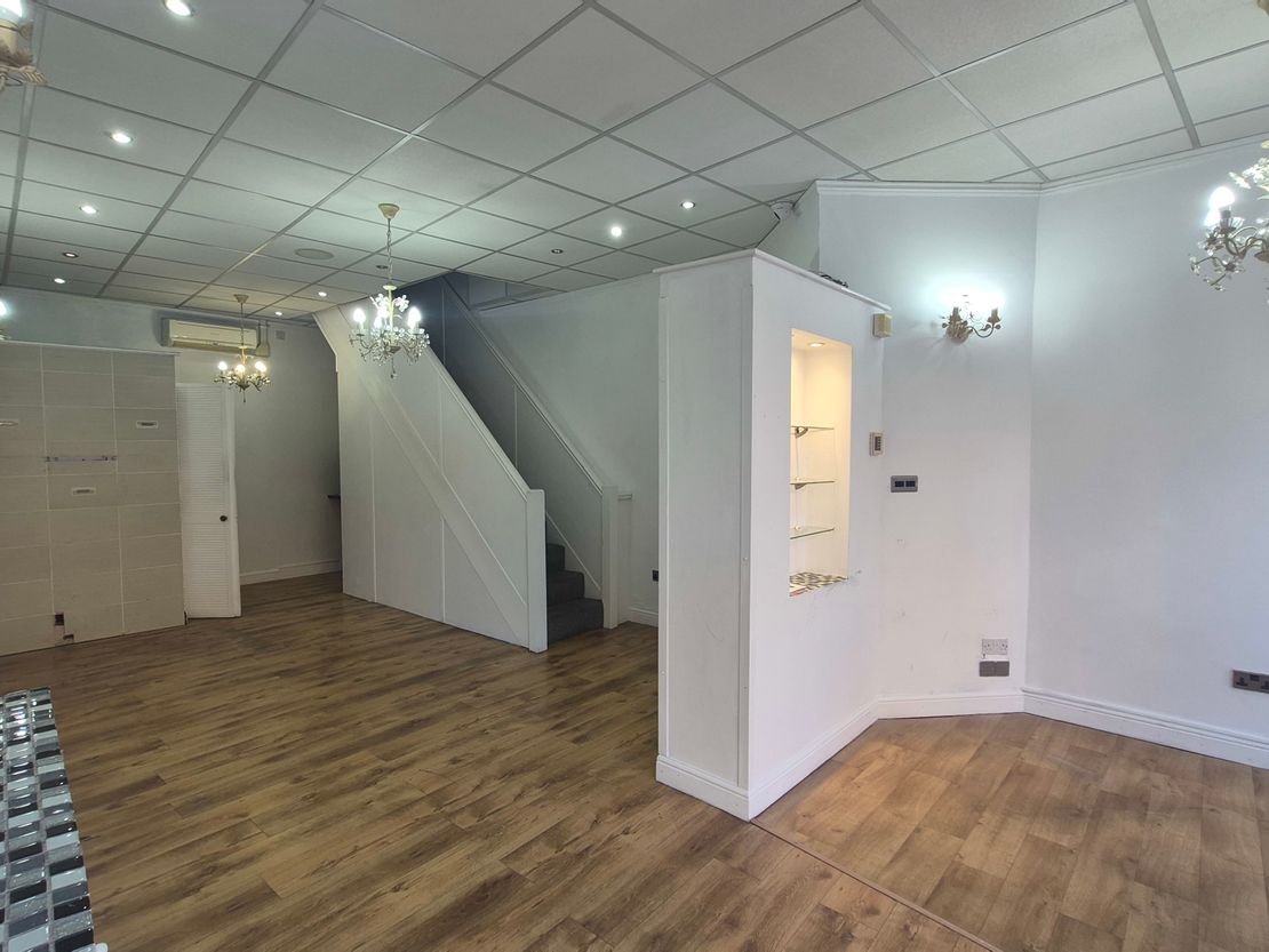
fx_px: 477
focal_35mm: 13
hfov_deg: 106.2
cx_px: 634
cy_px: 476
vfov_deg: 89.9
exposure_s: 1/100
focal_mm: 1.74
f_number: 2.2
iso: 64
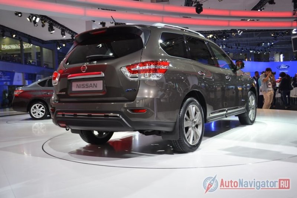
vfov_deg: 36.9
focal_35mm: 36
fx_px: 297
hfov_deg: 53.1
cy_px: 99
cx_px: 148
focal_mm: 24
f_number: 4.5
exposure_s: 1/80
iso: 400
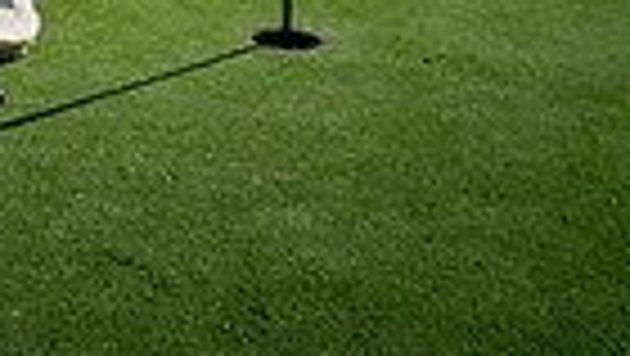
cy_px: -608
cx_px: 9
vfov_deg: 8.9
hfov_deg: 17.7
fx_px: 1973
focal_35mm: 118
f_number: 5.6
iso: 100
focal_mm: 35
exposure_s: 1/250
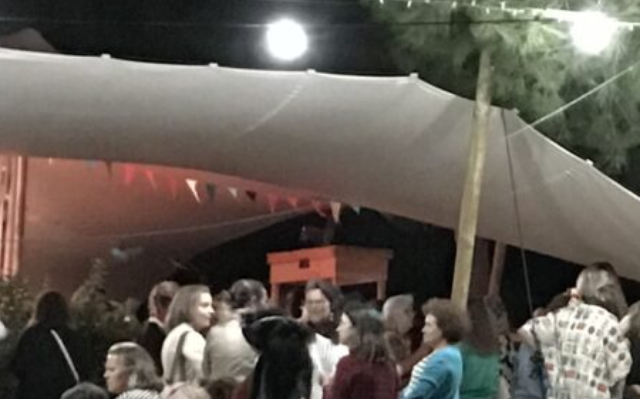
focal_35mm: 169
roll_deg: -1.0
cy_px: 203
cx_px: 856
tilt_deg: +6.4
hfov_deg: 12.0
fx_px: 2947
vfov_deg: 7.8
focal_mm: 3.99
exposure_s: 1/4
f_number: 1.8
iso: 250
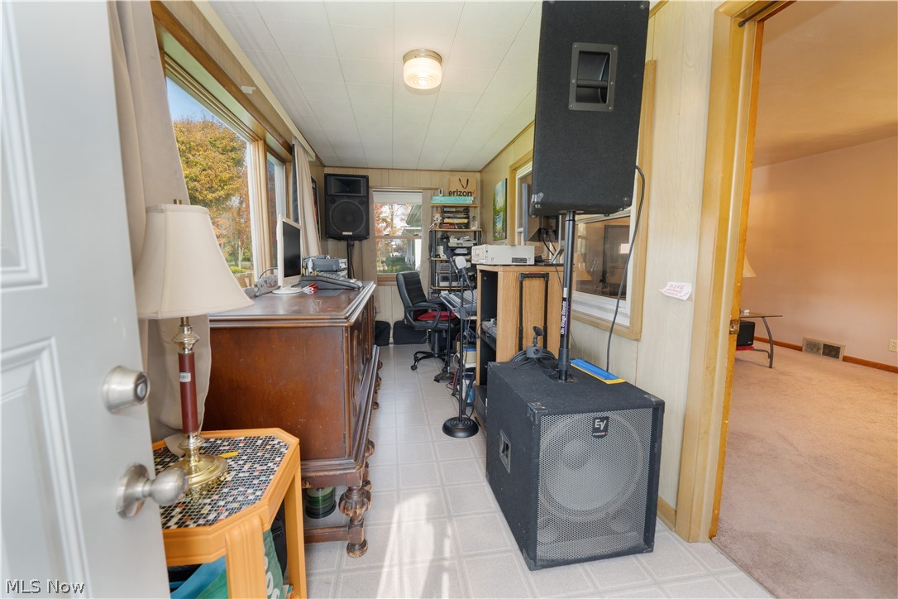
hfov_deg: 104.3
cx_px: 449
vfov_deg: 81.2
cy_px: 300
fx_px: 349
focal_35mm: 14
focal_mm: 14
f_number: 6.3
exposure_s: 1/80
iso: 200
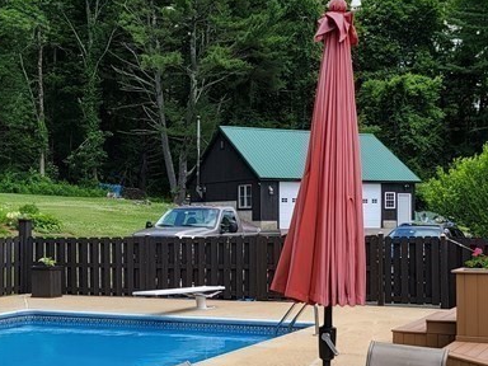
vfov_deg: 22.9
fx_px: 902
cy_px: 233
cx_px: 247
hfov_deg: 30.3
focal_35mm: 64
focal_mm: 6.7
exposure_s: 1/697
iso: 16
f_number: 1.8
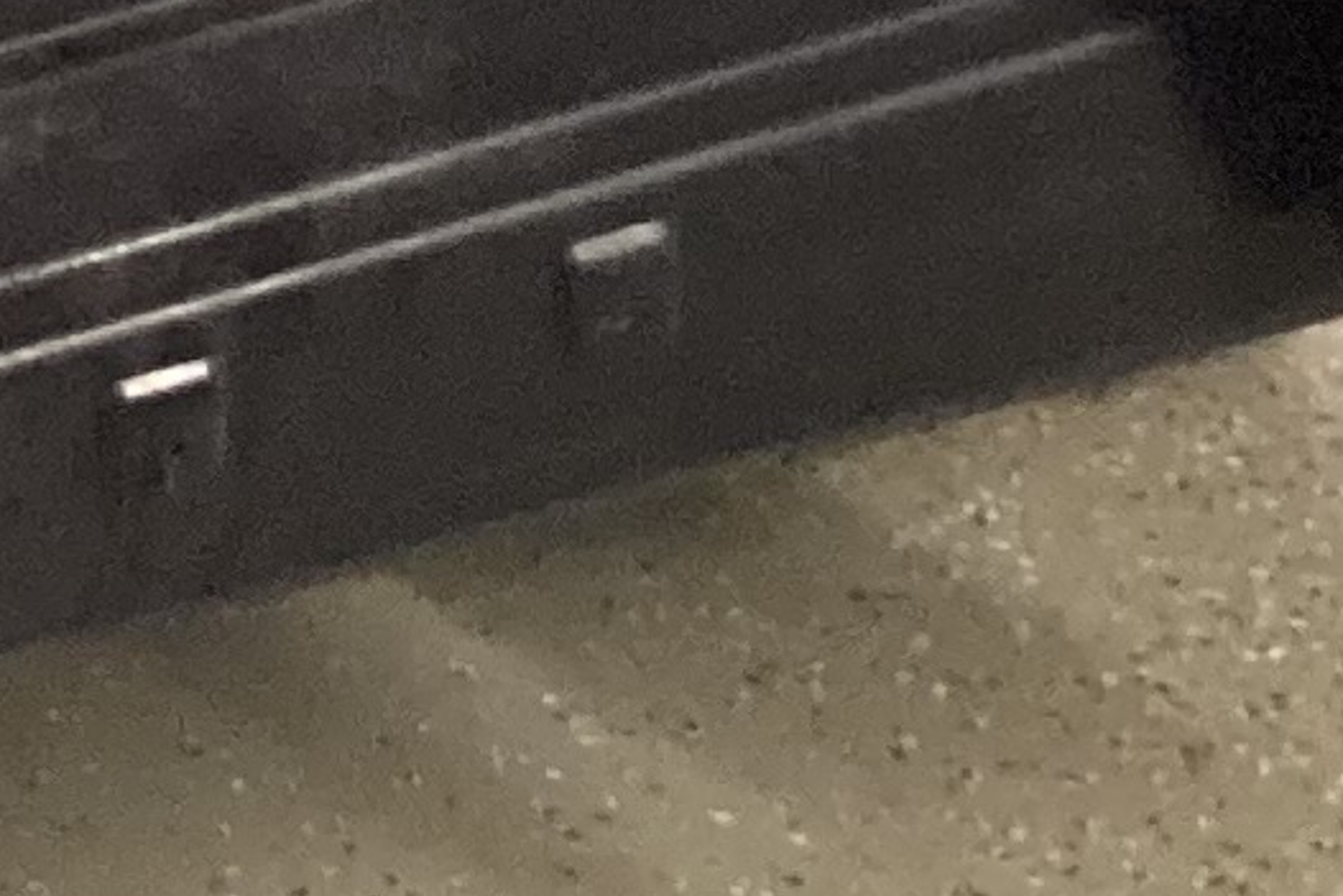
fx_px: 7463
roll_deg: -0.2
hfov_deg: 9.4
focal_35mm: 200
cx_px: -1652
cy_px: -1524
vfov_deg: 6.4
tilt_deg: -15.9
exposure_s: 1/40
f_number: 2.4
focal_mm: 3.3
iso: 400
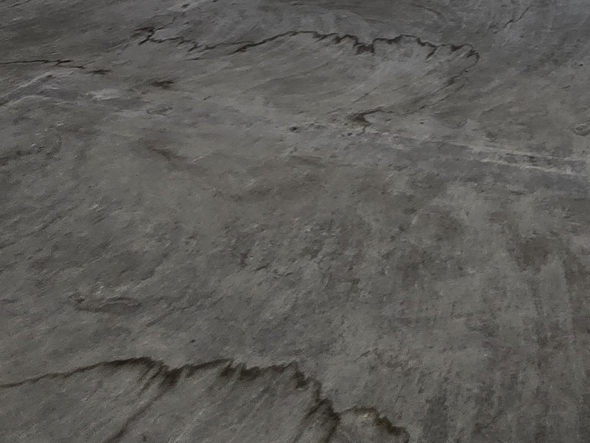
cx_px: 467
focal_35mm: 46
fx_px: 784
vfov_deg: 24.9
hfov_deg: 39.7
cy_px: -205
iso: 25
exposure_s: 1/106
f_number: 2.2
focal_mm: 1.7
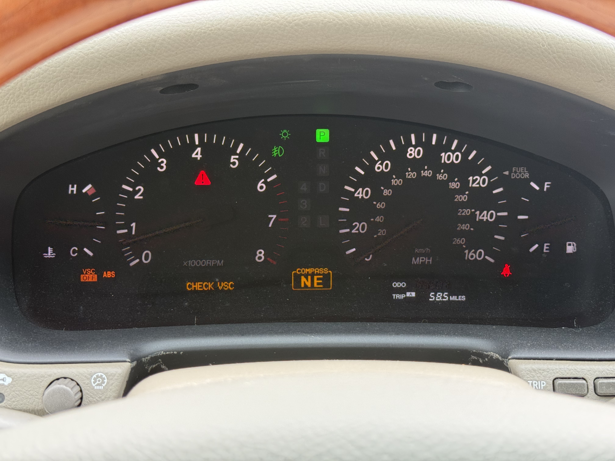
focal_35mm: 48
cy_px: 230
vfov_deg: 30.3
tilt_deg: -14.9
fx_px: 853
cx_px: 308
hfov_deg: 39.7
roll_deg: -2.2
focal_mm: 6.76
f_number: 1.78
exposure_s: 1/100
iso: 50
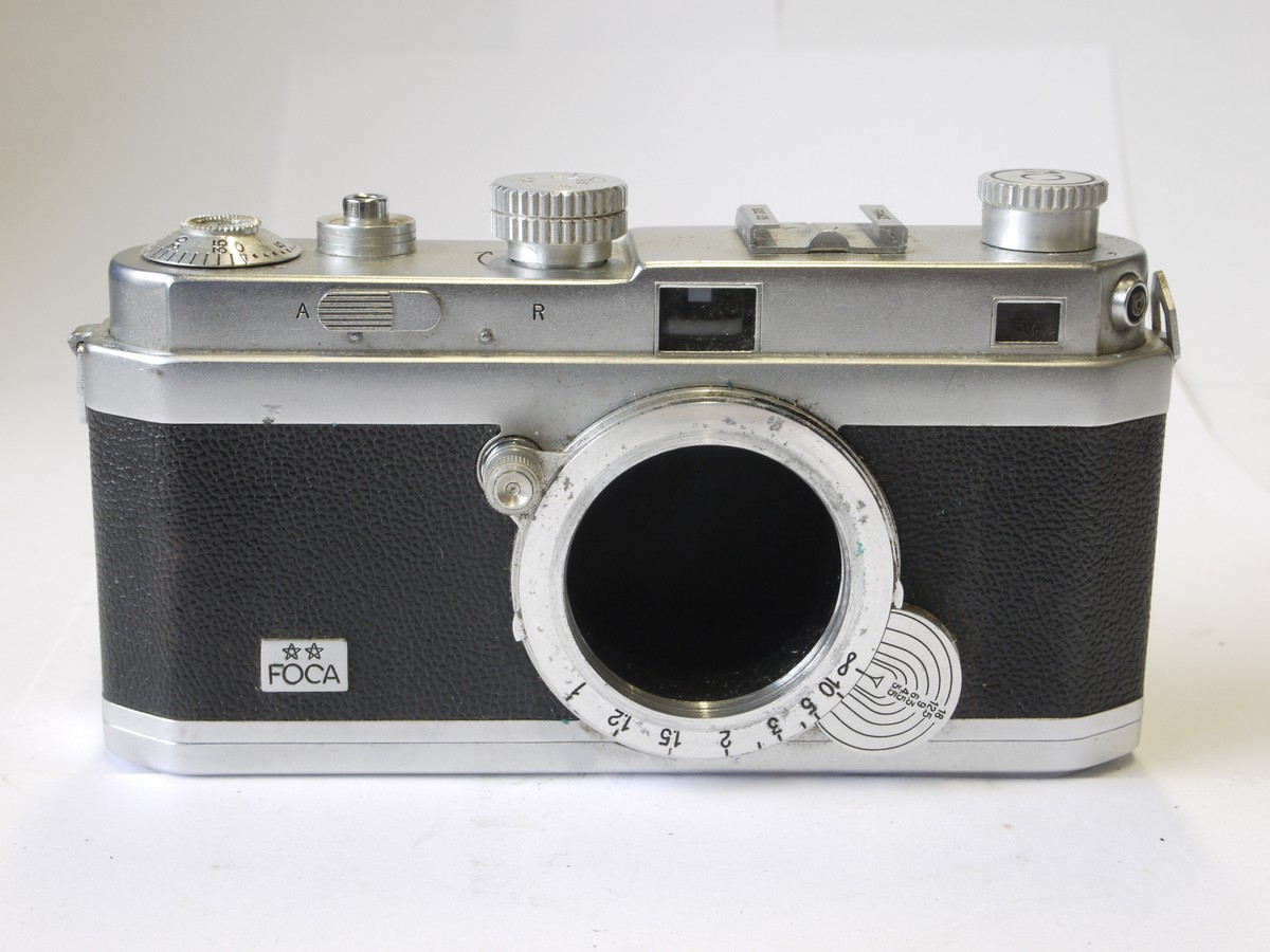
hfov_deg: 32.2
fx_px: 2201
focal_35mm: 60
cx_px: 635
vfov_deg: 24.4
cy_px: 476
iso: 400
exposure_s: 1/13
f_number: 11
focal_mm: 30
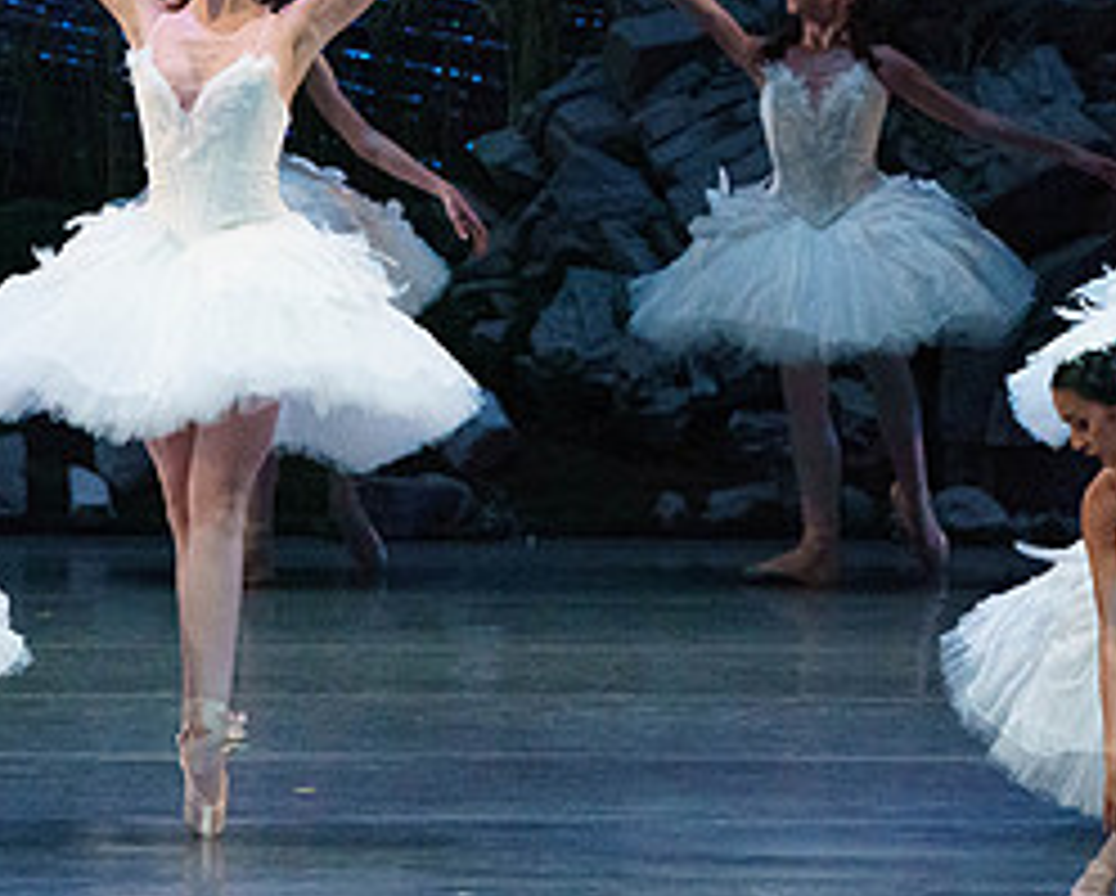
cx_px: 432
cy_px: 308
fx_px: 20238
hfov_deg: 3.2
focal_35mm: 612
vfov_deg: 2.5
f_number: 5.6
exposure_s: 1/250
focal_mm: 279
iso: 8000
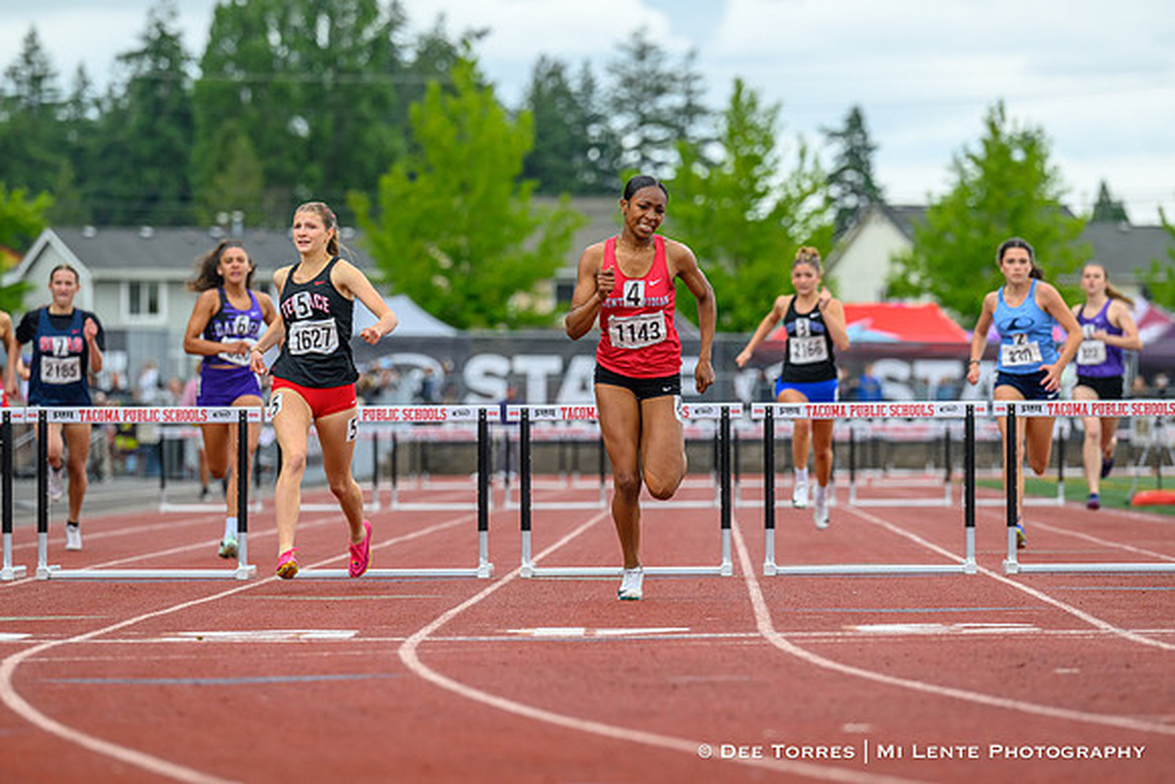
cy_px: 372
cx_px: 586
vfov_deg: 6.3
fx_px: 7081
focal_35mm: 217
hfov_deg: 9.5
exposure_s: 1/1600
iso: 900
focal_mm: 200
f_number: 4.5
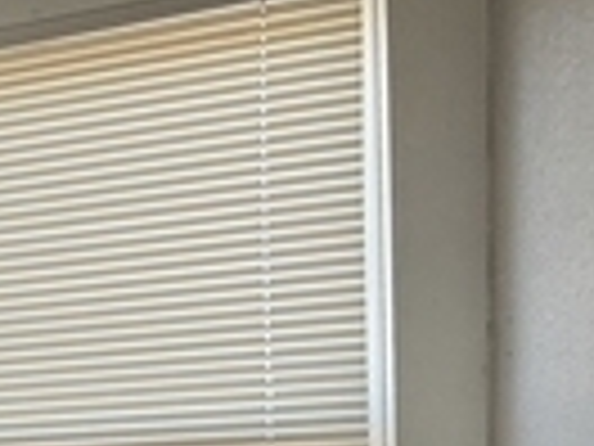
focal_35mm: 71
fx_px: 1218
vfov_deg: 19.4
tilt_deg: -0.9
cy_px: 554
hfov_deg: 19.4
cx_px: -515
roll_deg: +0.1
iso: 100
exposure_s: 1/120
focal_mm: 2.22
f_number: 2.2
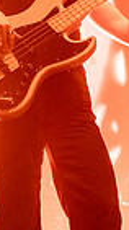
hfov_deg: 7.4
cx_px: 80
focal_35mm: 164
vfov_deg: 13.1
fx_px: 1000
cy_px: 114
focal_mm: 49
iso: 1600
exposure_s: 1/250
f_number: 4
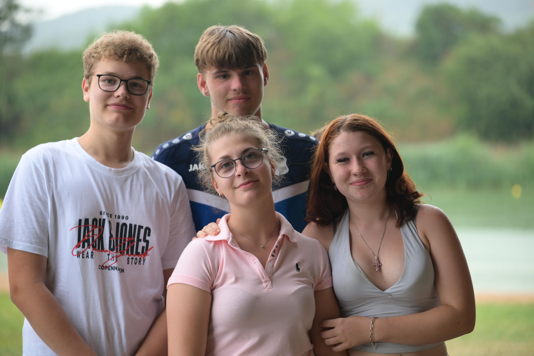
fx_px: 1483
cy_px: 178
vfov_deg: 13.7
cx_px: 267
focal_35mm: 100
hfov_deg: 20.4
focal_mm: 100
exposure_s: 1/50
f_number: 2.7
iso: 160
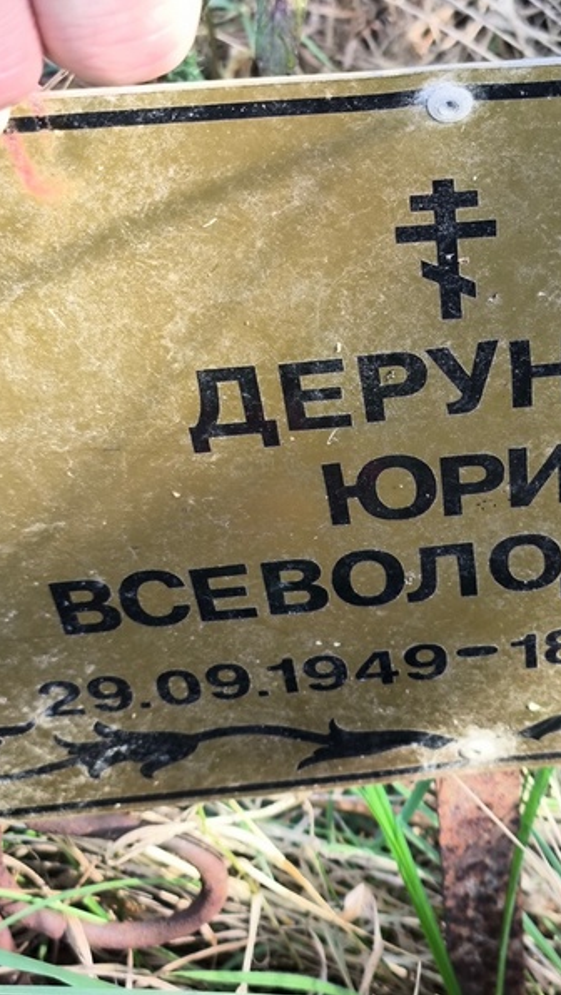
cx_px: 435
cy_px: 498
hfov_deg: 16.5
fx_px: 1927
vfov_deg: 29.0
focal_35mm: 73
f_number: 1.7
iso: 64
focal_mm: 4.71
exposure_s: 1/100
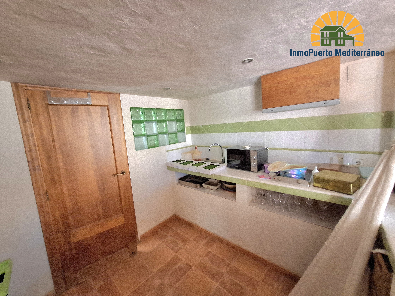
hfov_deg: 106.2
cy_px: 148
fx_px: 148
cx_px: 198
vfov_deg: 89.9
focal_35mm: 13
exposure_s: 1/25
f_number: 2.2
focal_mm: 1.74
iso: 400
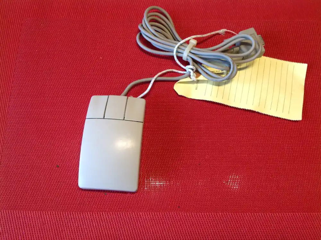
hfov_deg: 52.7
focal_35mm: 35
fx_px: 324
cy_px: 120
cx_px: 160
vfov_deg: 40.6
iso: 80
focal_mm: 4.28
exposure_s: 1/15
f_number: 2.4
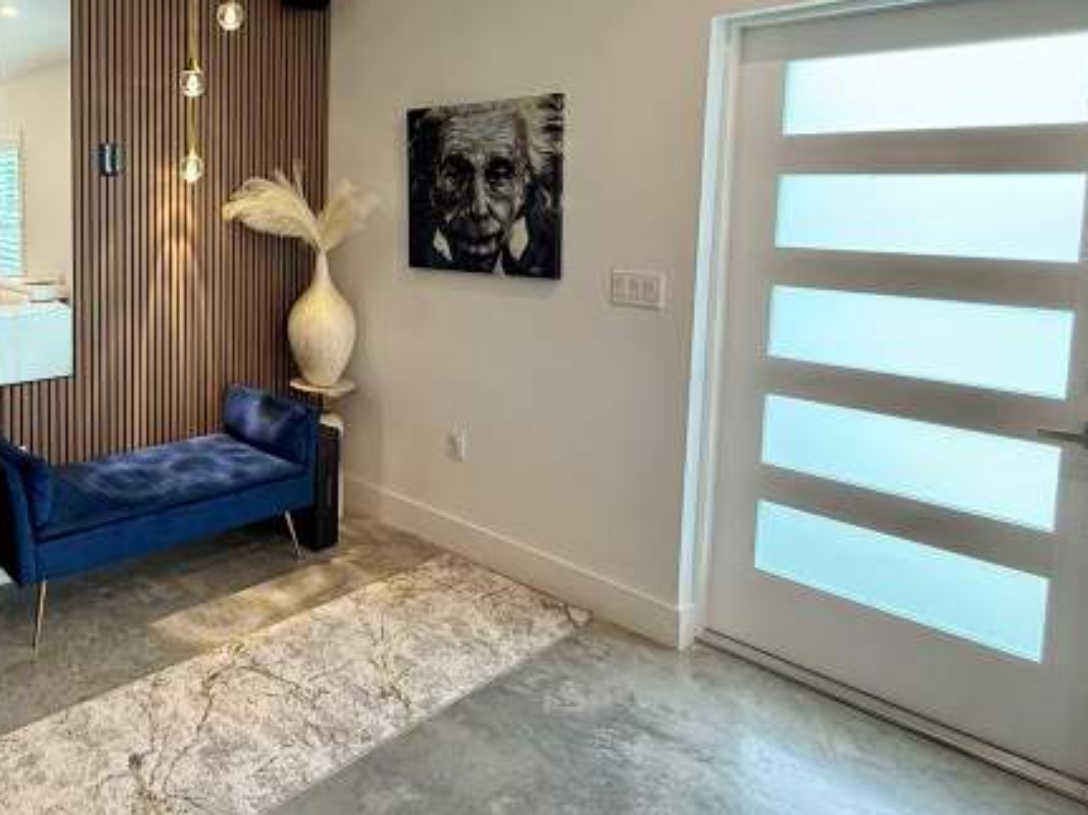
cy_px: 250
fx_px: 817
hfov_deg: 60.8
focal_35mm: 26
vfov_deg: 51.7
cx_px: 189
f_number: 2.2
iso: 250
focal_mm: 2.22
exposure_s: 1/61
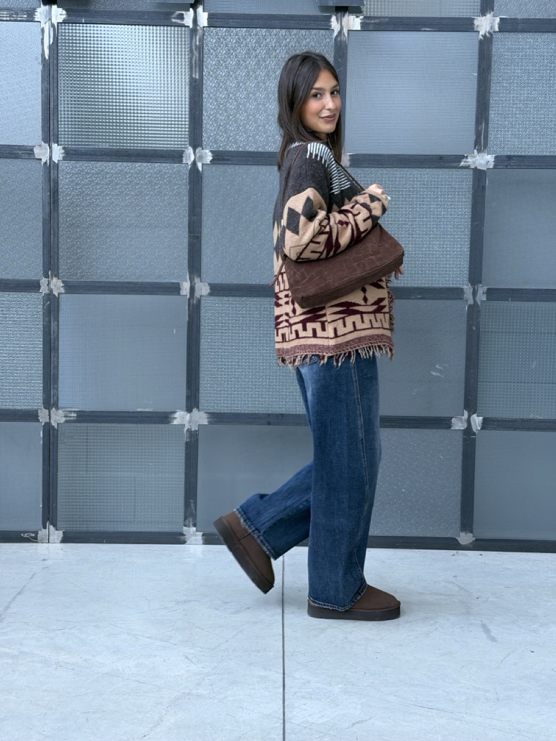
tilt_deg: -4.5
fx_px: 1050
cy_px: 364
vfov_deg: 38.9
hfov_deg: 29.7
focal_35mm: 49
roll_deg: -0.9
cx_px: 280
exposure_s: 1/60
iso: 250
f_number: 1.78
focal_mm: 6.76
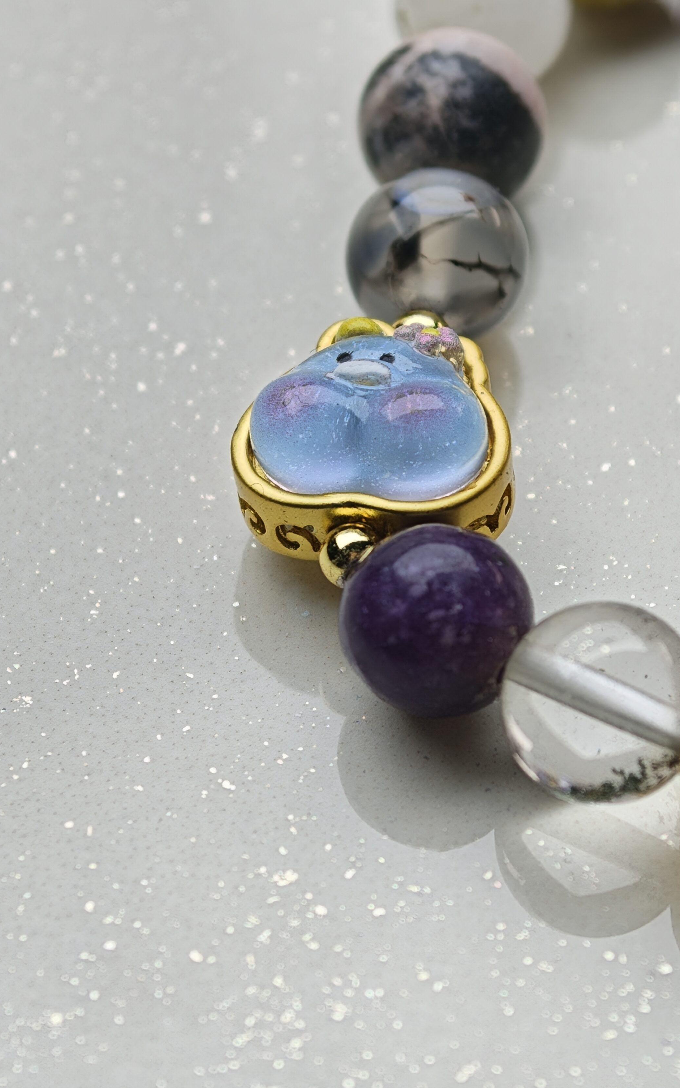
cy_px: 542
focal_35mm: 176
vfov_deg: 11.9
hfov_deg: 7.5
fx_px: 5218
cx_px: 376
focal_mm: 16.53
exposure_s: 1/351
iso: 80
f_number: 2.1
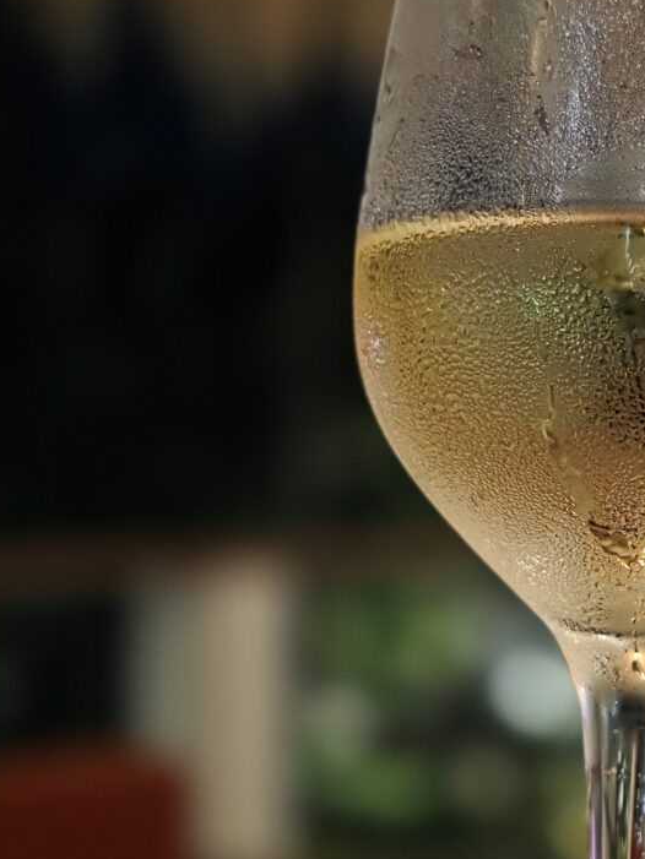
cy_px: 442
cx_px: 674
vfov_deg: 34.3
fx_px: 1391
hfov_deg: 24.7
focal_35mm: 56
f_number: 1.7
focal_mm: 6.3
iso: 1250
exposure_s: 1/20
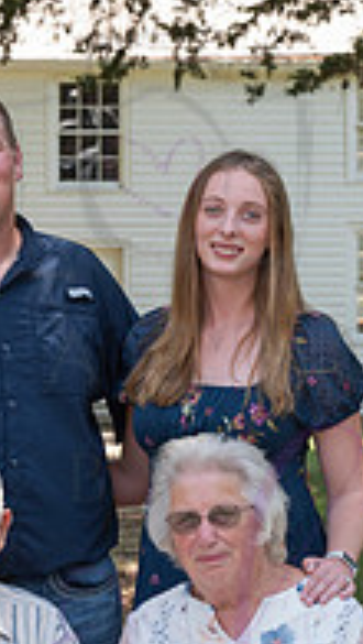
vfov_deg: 12.7
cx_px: 168
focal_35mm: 169
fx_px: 2886
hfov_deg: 7.2
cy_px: 472
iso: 500
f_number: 8
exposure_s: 1/200
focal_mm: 70
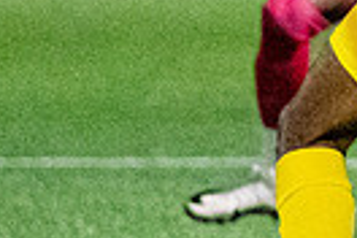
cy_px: -23
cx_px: 814
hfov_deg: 1.6
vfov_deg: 1.0
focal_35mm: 1312
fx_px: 13010
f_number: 2.8
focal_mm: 135
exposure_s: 1/1000
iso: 8000
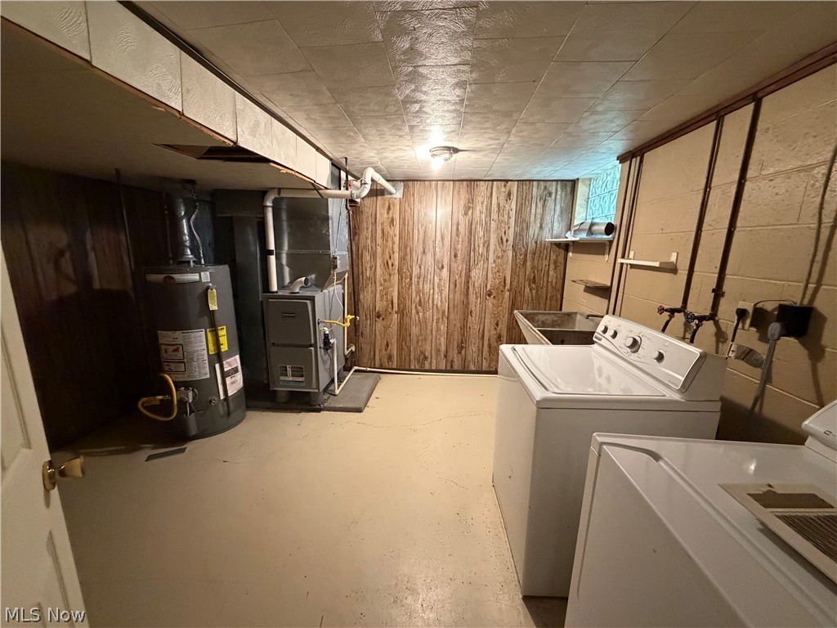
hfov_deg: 102.1
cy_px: 314
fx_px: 339
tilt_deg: -11.6
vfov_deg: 85.7
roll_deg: -0.4
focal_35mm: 14
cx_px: 418
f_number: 2.2
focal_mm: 2.22
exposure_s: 1/60
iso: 1250
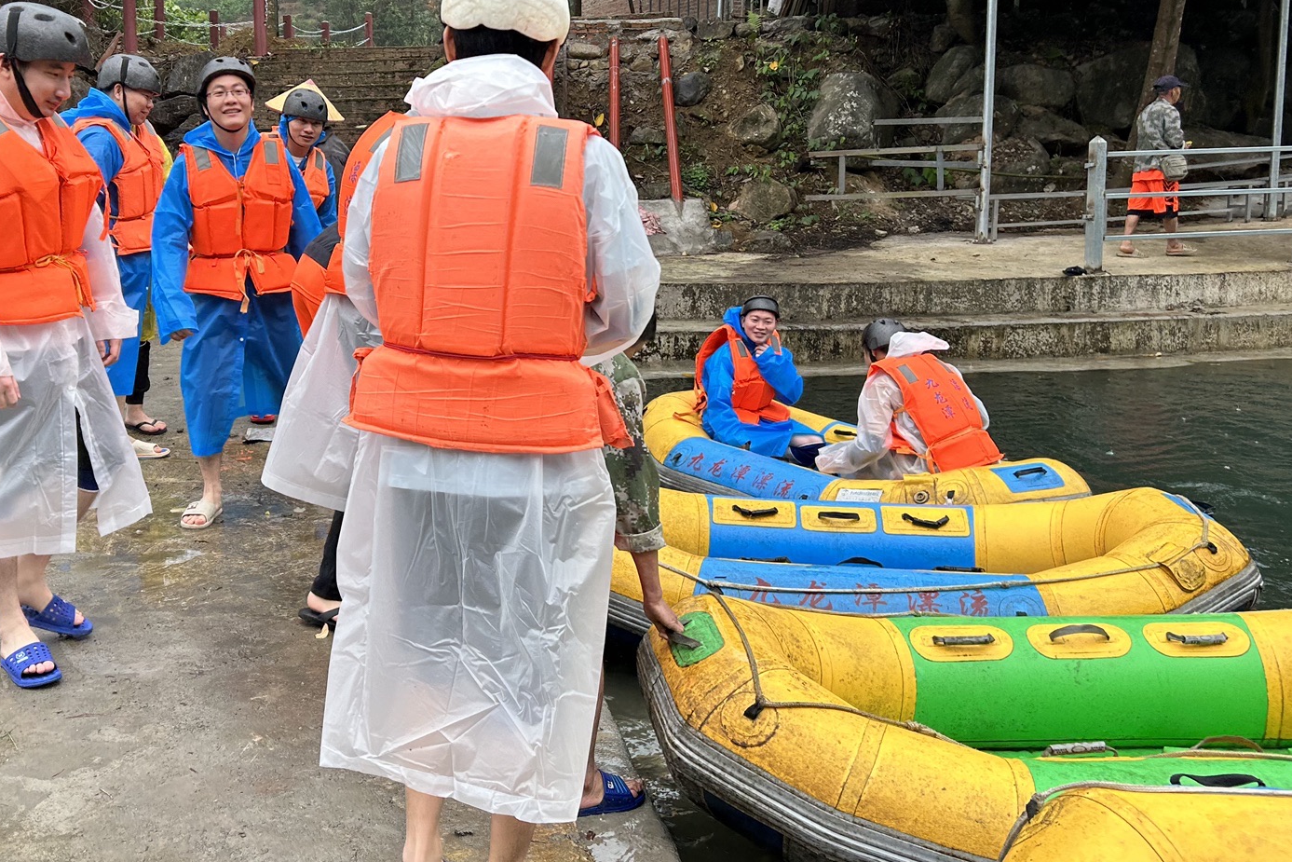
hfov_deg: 49.0
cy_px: 308
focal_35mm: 39
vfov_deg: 34.0
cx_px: 476
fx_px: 1400
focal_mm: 5.7
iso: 40
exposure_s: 1/214
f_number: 1.5
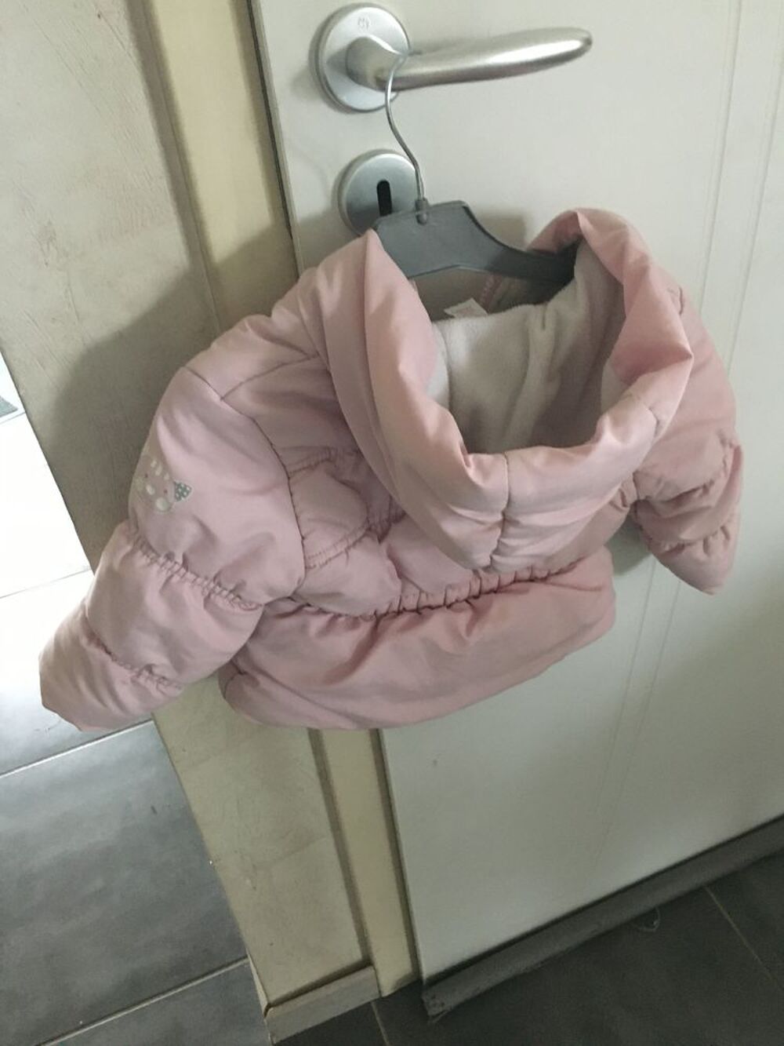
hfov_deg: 48.2
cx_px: 392
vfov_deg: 61.7
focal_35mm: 29
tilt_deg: -37.7
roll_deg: +8.2
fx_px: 876
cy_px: 523
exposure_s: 1/17
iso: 500
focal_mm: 4.15
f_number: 2.2
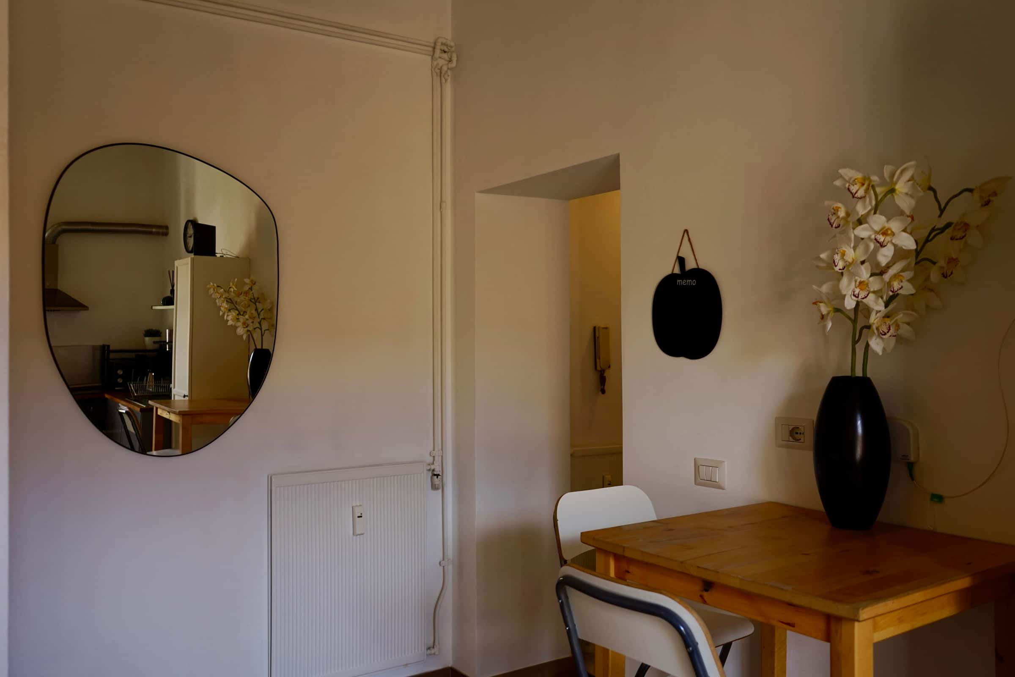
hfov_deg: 63.7
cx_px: 508
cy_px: 338
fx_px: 818
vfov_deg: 45.0
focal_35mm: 29
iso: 200
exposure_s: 1/100
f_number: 3.5
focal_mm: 29
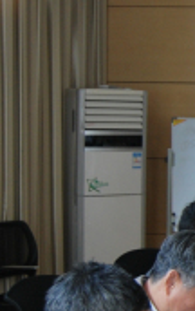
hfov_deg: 9.4
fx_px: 1041
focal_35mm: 123
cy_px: 156
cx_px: 489
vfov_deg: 17.0
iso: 400
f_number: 3.8
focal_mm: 23
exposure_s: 1/80
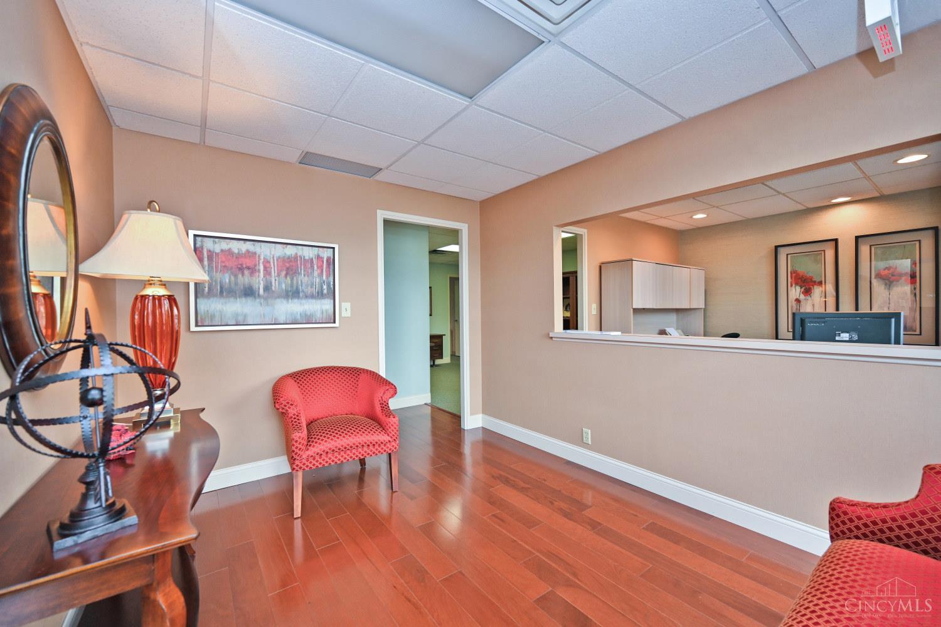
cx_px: 470
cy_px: 314
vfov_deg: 81.2
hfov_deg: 104.3
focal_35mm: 14
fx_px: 366
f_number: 4
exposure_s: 1/60
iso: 360
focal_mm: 14
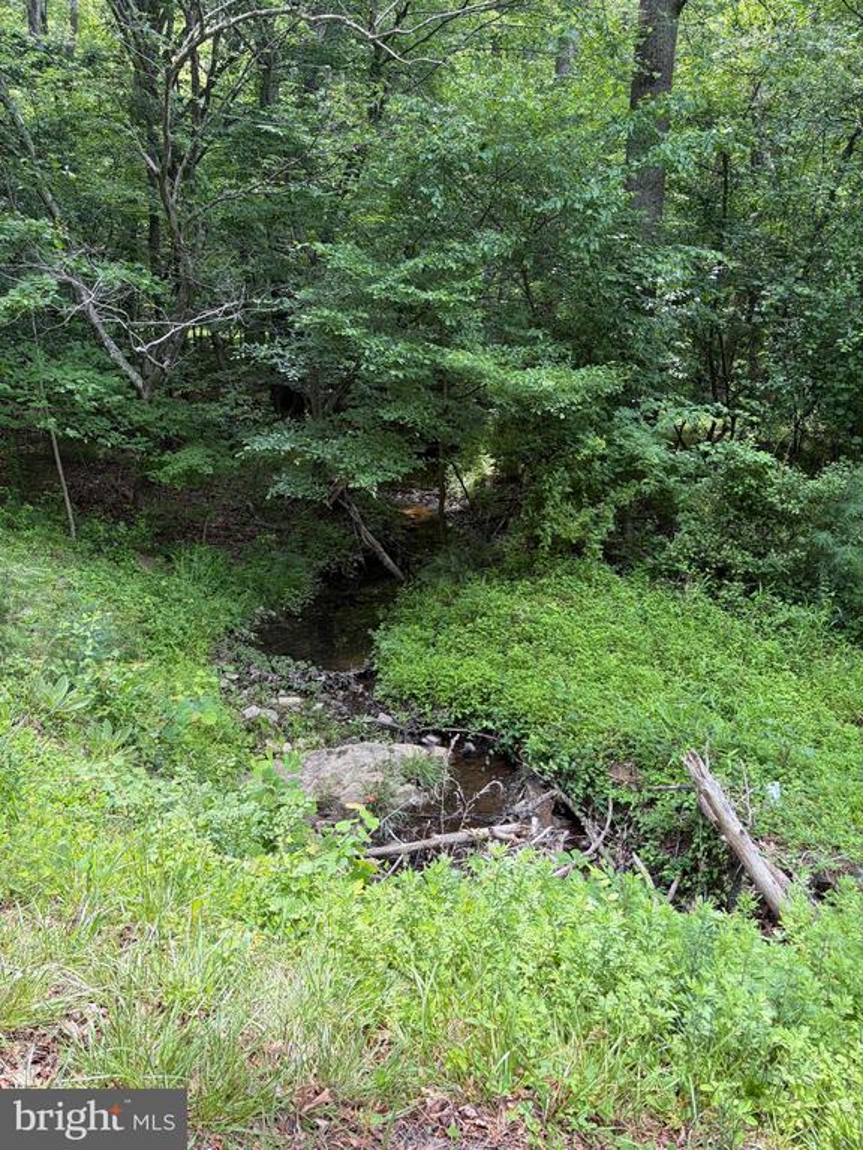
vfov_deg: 67.3
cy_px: 575
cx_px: 432
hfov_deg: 53.1
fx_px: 864
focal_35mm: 26
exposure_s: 1/282
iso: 40
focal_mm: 5.96
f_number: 1.6
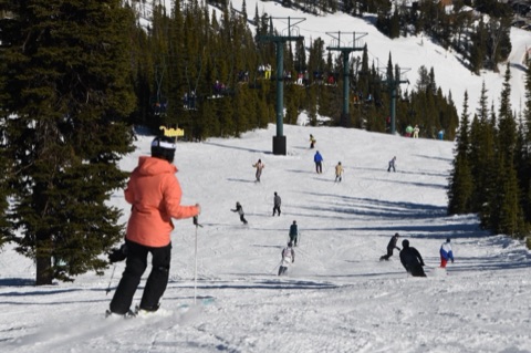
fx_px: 2976
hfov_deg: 10.2
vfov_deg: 6.8
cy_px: 176
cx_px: 266
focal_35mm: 202
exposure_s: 1/4000
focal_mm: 135
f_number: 7.1
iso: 400
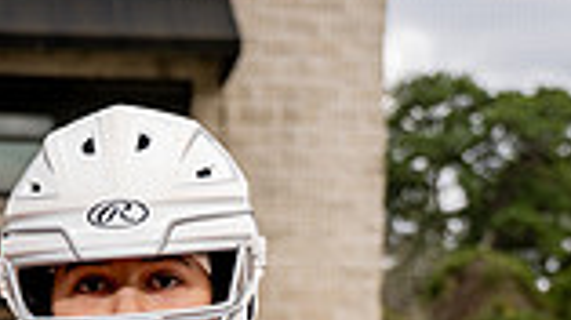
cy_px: 764
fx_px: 1861
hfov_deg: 17.3
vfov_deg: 8.9
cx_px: 135
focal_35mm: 123
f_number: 4
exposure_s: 1/250
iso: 100
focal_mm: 41
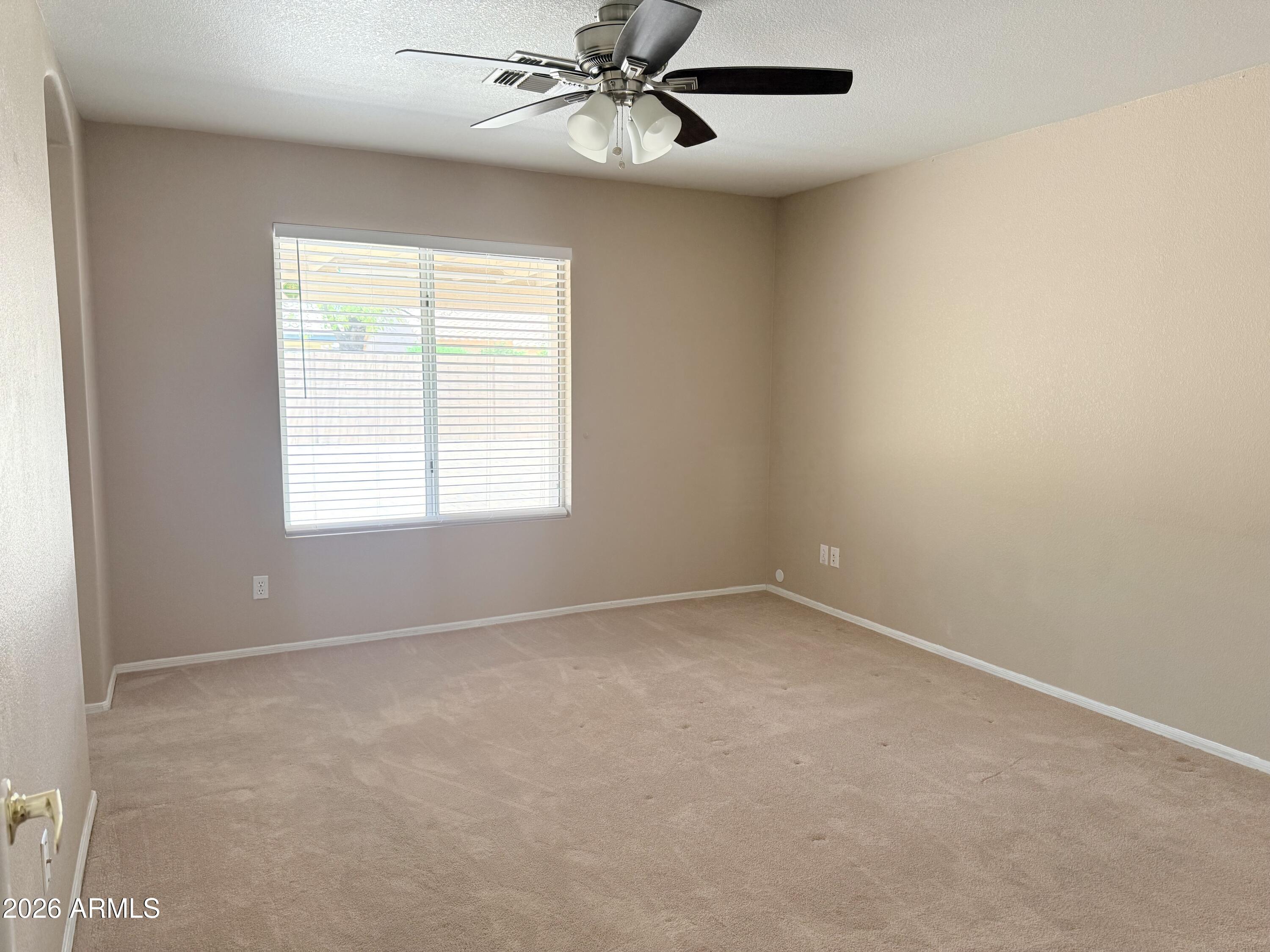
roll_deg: -0.5
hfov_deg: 71.6
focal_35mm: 24
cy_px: 476
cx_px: 635
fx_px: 881
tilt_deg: -7.1
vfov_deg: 56.8
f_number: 1.78
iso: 200
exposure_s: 1/113
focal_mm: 6.76
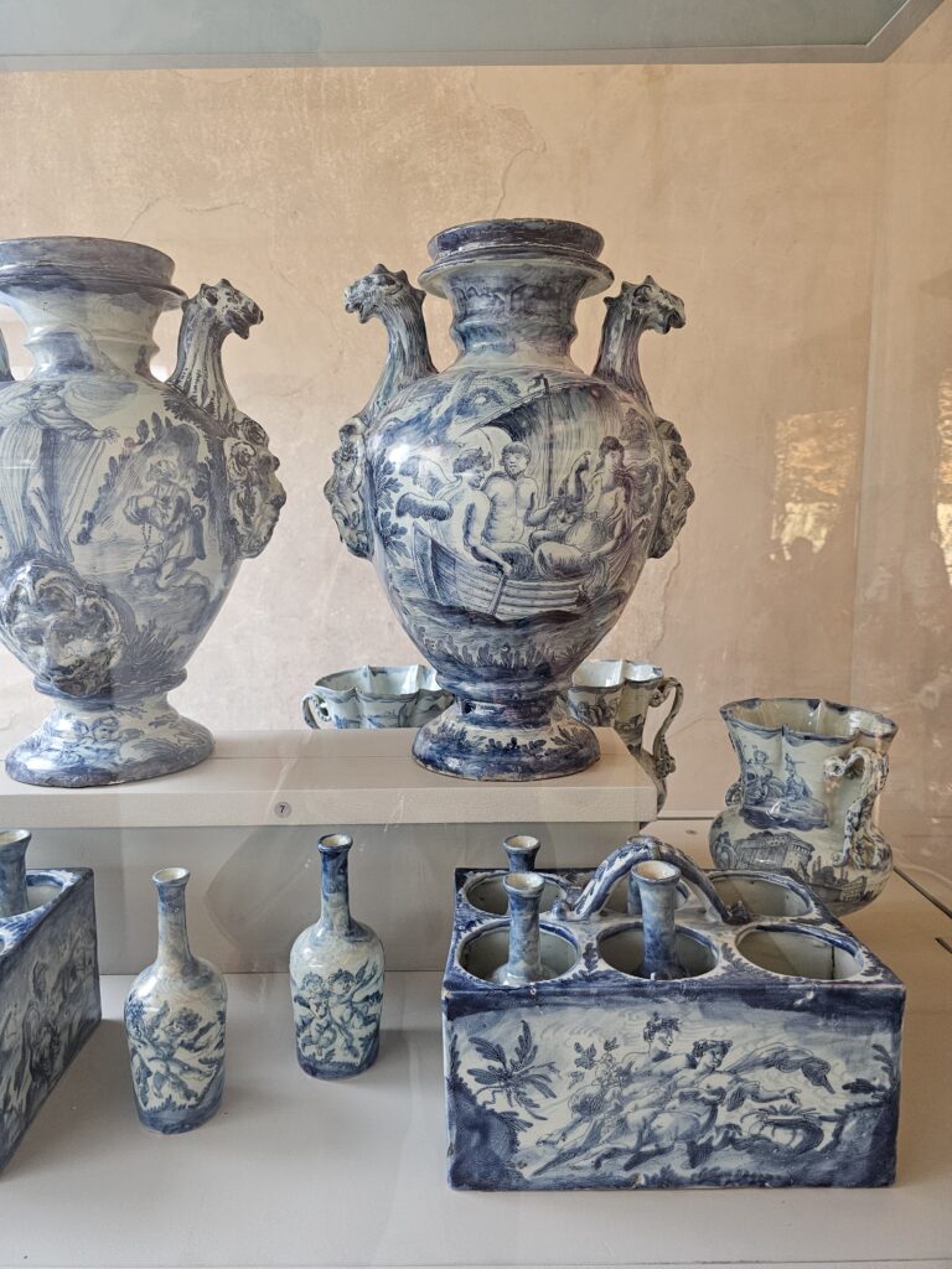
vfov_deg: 73.9
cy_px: 634
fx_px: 843
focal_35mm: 23
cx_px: 476
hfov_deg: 58.9
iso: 640
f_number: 1.7
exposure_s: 1/100
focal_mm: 6.3
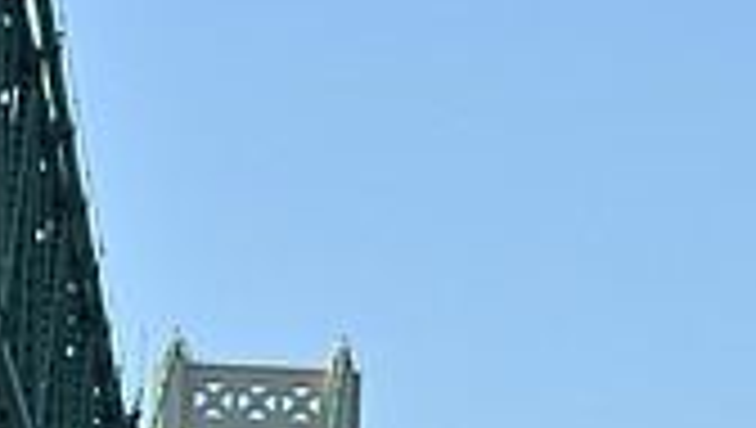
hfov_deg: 5.9
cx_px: 583
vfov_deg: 3.3
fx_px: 7386
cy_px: 1189
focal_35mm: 368
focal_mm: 102
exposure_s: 1/1000
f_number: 7.1
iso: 320
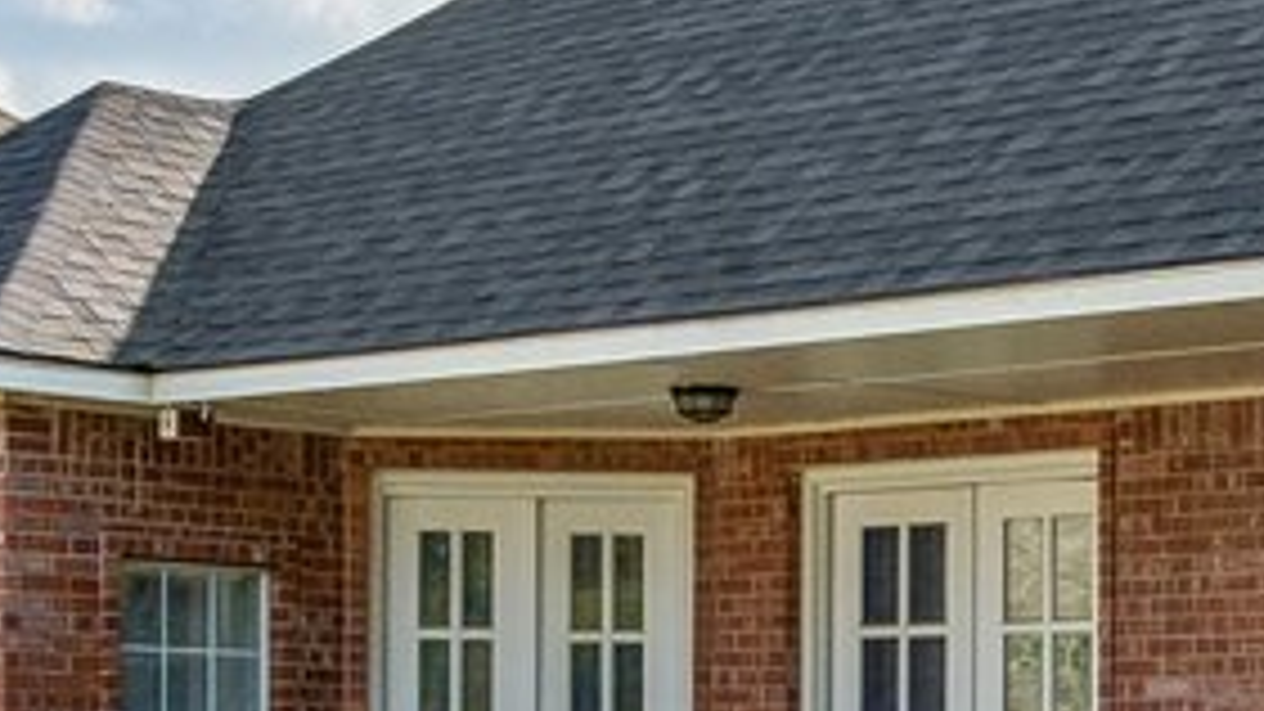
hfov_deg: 17.4
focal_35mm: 122
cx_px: 1008
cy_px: 808
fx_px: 4089
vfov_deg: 9.8
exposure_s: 1/640
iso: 200
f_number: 8
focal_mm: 16
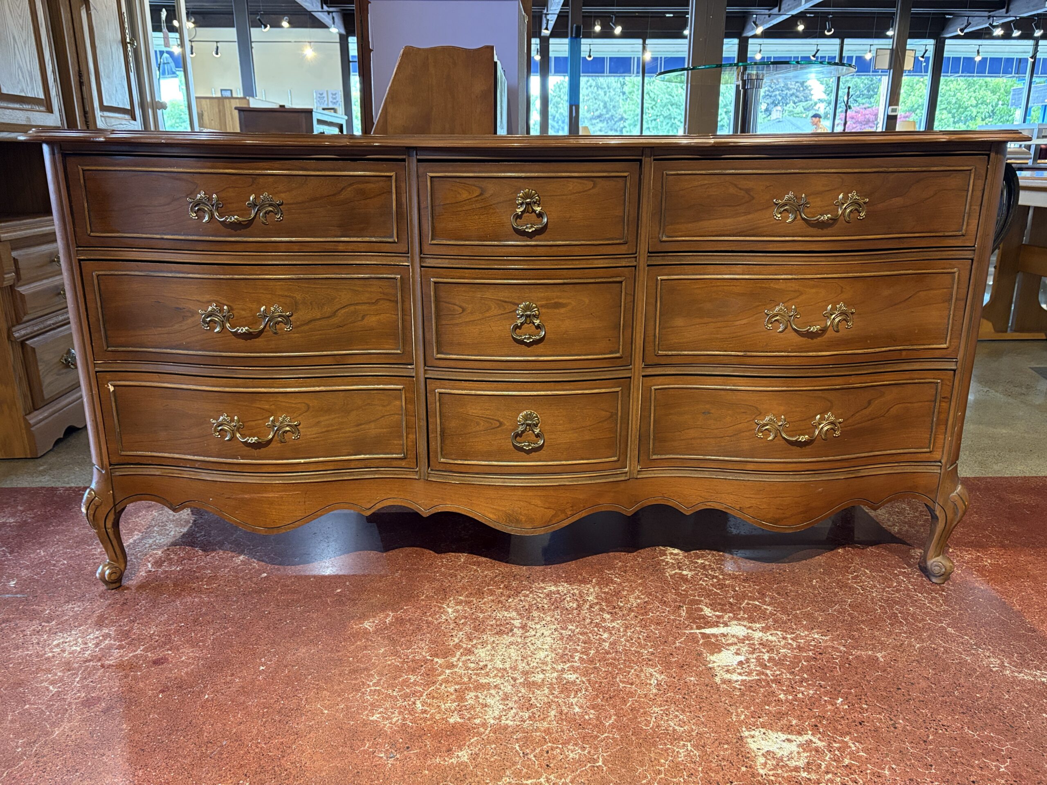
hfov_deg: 67.3
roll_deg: -0.1
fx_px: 786
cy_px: 392
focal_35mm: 26
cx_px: 524
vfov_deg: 53.1
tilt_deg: -16.6
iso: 320
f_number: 1.6
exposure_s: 1/60
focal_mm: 5.96
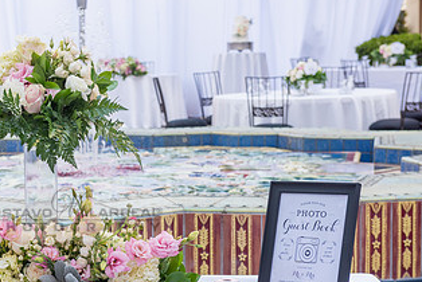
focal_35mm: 115
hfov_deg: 17.6
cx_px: 58
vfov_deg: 11.9
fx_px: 1349
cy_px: 209
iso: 500
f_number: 5.6
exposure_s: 1/160
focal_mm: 58
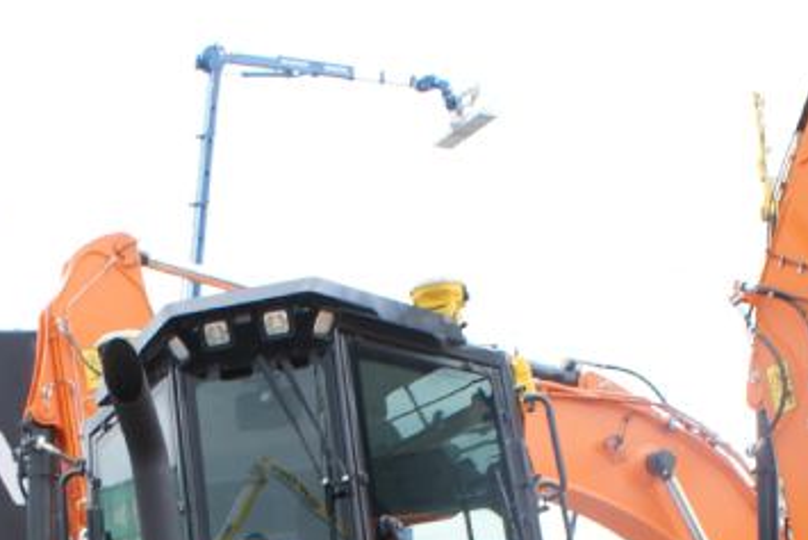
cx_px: 294
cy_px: 801
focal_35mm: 82
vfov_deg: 15.4
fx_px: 1841
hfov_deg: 24.7
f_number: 8
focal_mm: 18
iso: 100
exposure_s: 1/80
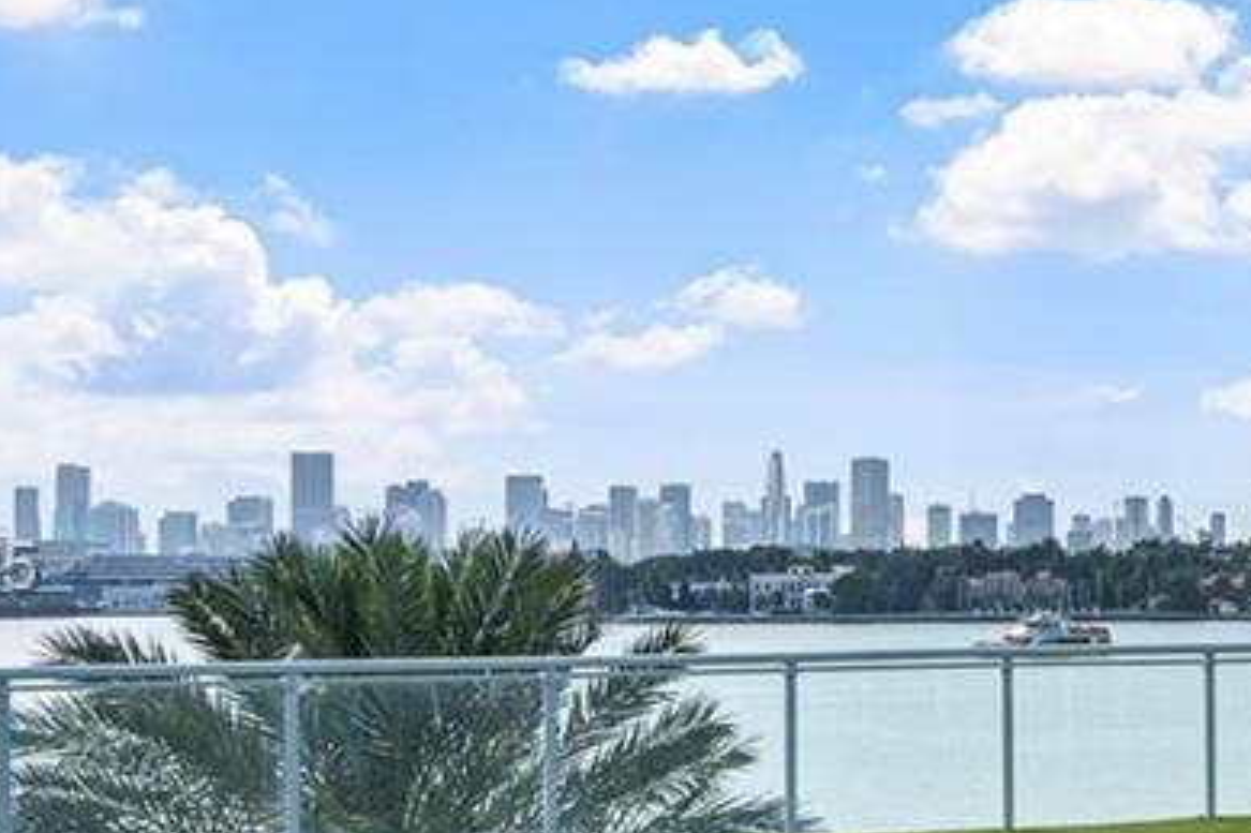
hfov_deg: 25.3
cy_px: 572
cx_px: 1582
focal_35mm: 70
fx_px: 2431
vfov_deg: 19.4
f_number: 9
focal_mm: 17
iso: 200
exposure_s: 1/500
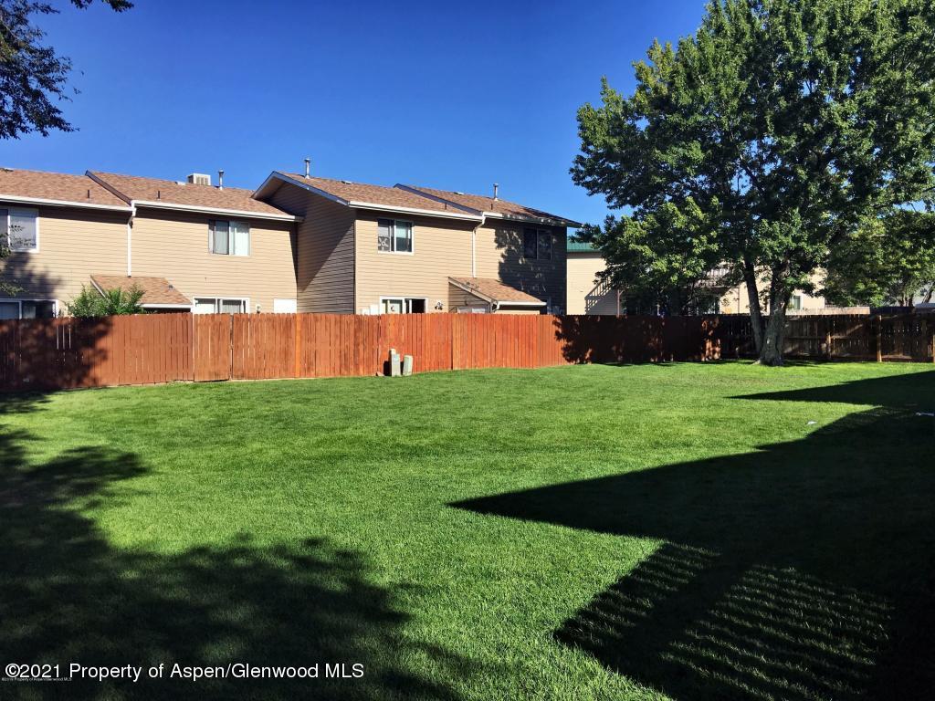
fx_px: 783
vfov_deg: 48.2
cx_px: 468
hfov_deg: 61.7
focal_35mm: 29
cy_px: 350
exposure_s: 1/1304
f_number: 2.2
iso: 25
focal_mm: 4.15
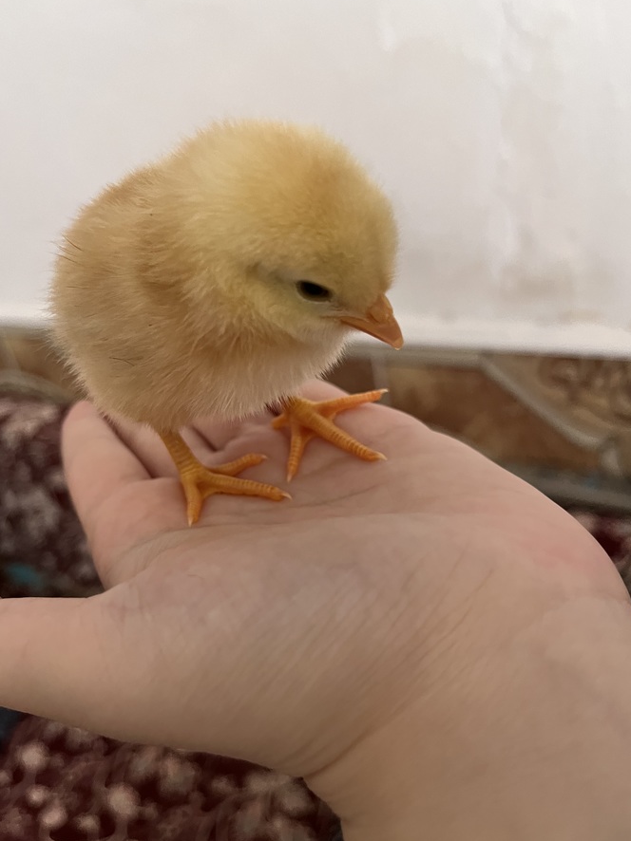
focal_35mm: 27
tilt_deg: -28.1
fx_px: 657
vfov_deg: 65.3
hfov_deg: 51.3
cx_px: 313
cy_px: 422
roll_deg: +11.4
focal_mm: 5.1
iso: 320
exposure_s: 1/50
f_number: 1.6
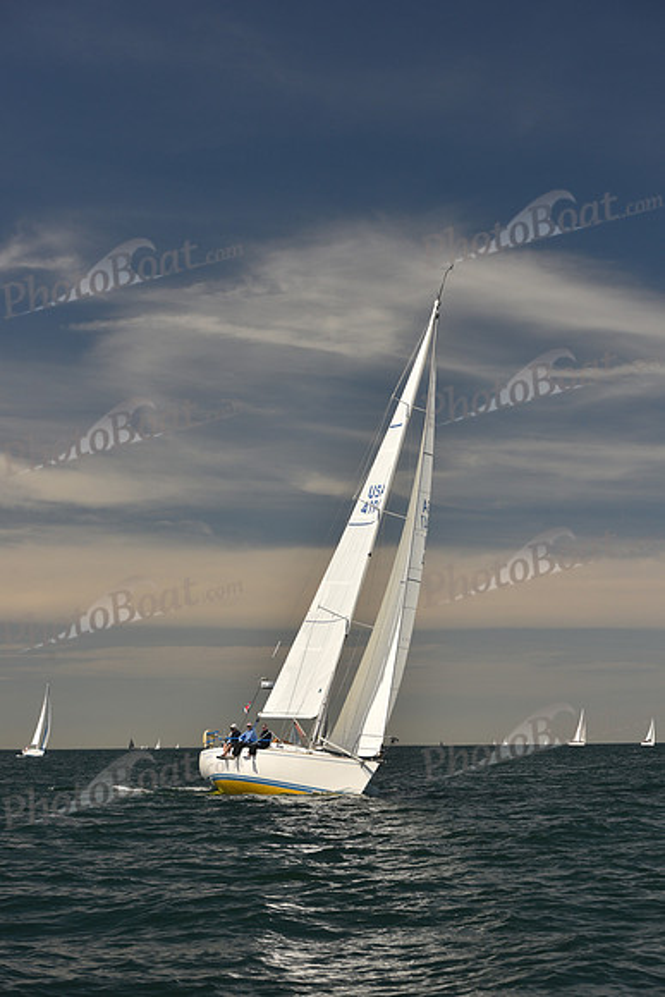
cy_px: 498
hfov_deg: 19.5
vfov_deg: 28.8
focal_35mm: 70
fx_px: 1938
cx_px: 332
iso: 250
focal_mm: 70
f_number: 7.1
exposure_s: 1/640
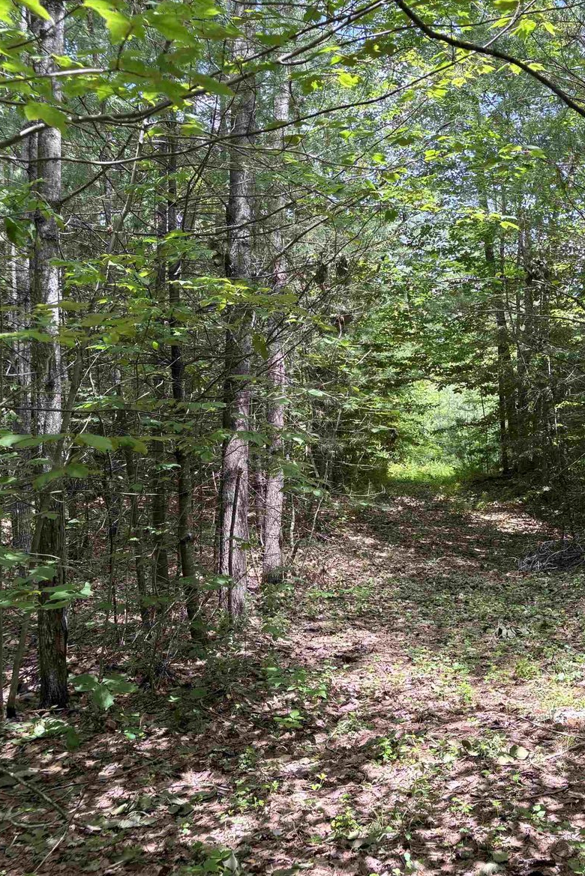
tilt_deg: -1.6
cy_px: 440
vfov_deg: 51.9
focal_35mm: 37
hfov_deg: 35.4
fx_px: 901
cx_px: 412
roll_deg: +1.0
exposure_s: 1/148
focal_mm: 5.96
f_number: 1.6
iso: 40
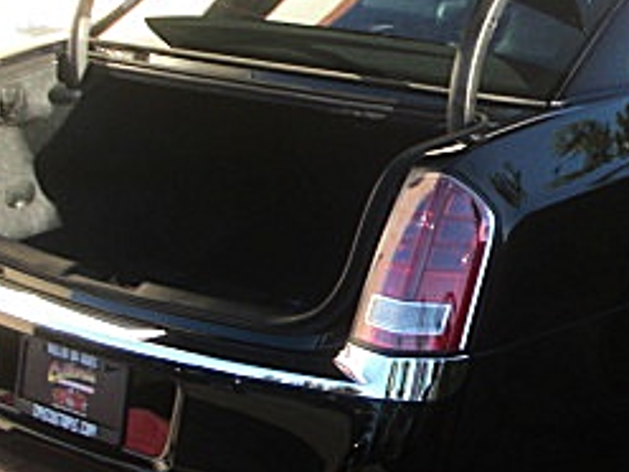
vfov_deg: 15.9
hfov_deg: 20.5
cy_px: 190
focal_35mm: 93
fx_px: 1690
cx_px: 616
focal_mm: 6.3
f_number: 2.8
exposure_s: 1/160
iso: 50
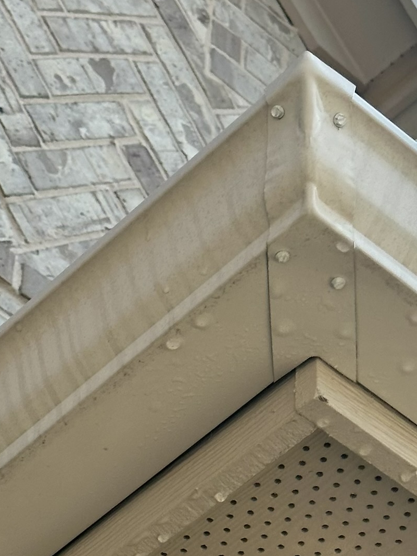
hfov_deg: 15.9
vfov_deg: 21.3
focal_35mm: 92
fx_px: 1479
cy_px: 330
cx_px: 343
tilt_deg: +49.0
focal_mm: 6.86
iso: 64
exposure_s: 1/3155
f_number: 1.78
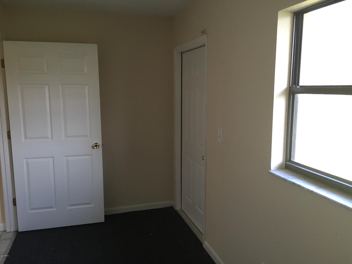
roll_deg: +0.2
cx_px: 176
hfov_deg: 61.7
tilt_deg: -8.0
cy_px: 132
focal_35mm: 29
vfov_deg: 48.2
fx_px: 295
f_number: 2.2
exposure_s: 1/30
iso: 50
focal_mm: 4.15
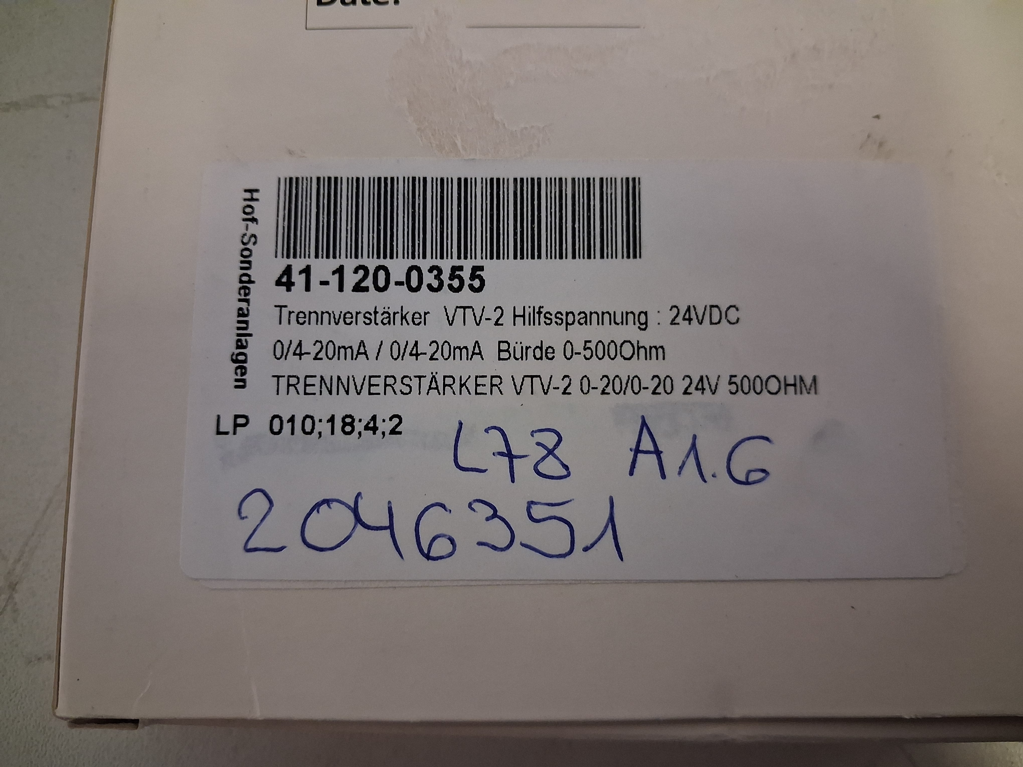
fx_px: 798
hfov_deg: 65.3
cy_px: 384
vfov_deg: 51.4
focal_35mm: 27
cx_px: 512
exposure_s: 1/25
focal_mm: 4
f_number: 1.8
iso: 800
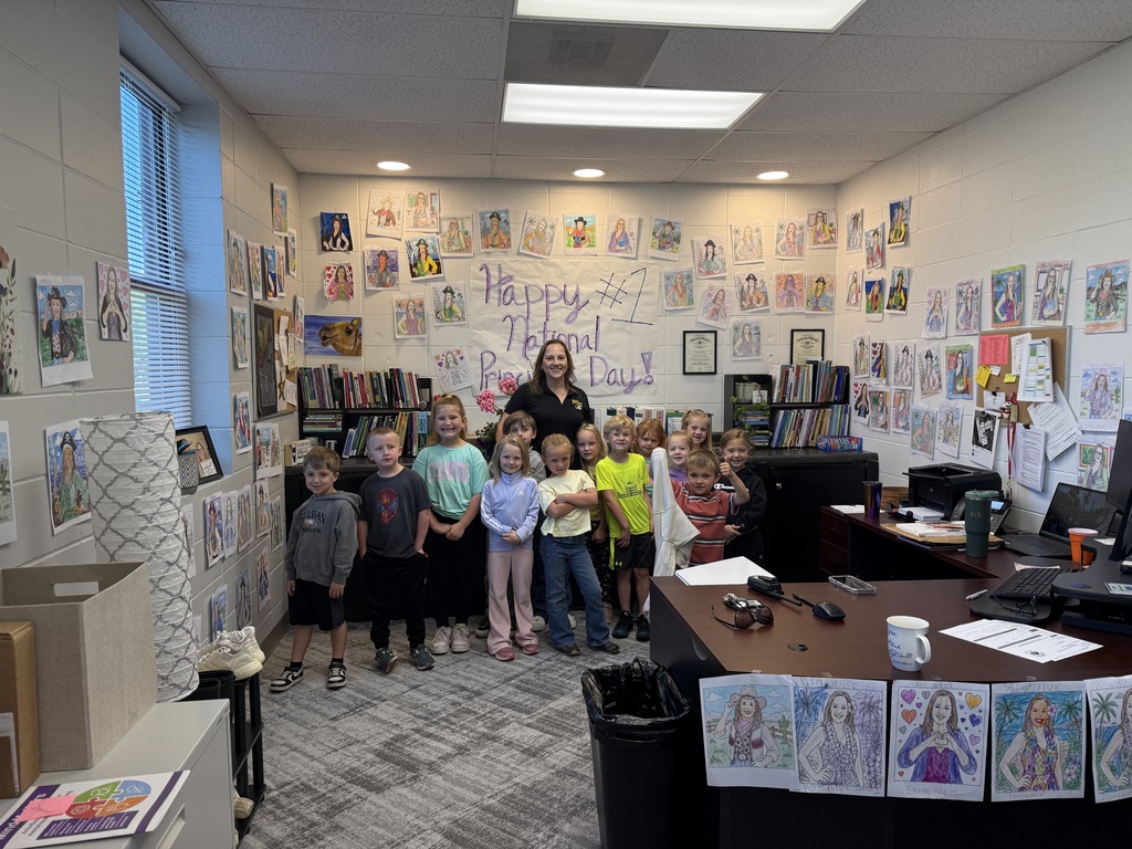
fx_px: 785
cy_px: 424
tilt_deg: -4.1
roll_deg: +0.1
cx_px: 566
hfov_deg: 71.6
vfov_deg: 56.8
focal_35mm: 24
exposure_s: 1/187
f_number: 1.78
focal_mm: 6.76
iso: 160
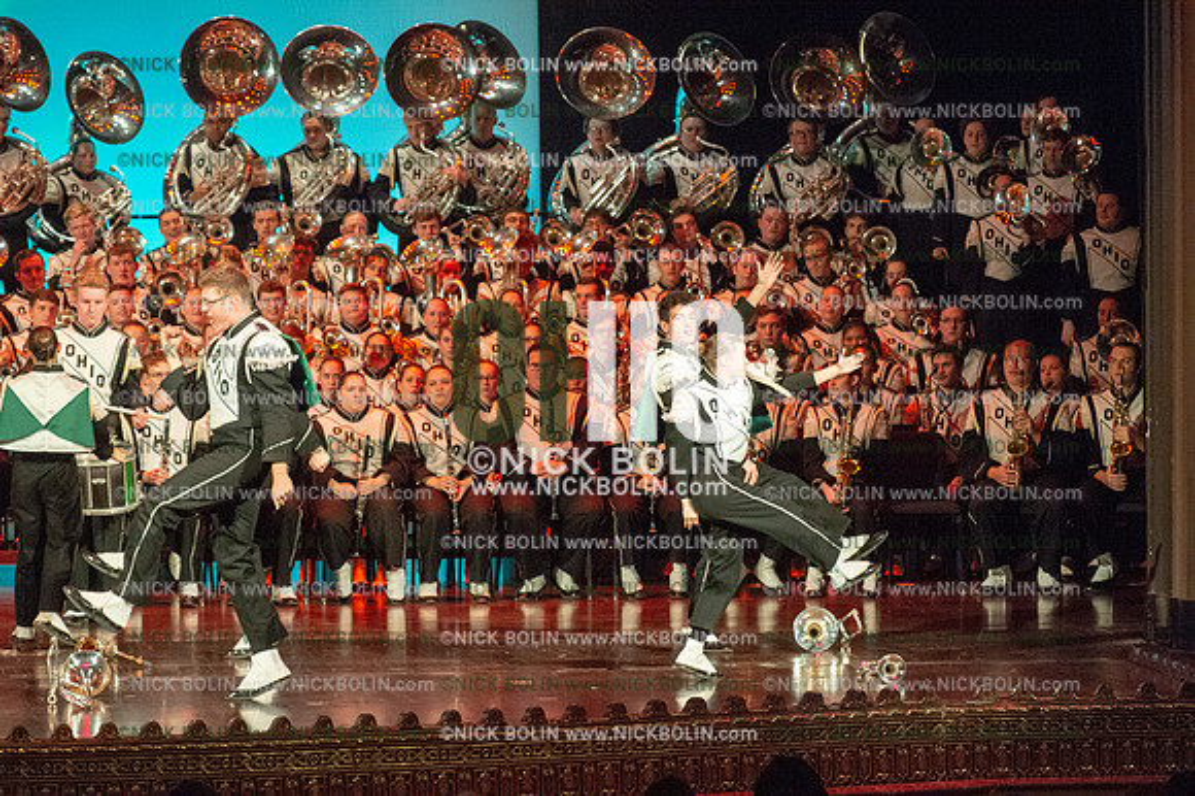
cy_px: 398
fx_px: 6303
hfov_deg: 10.8
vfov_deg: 7.2
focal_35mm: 190
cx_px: 598
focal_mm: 190
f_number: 5.6
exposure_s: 1/320
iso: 8000
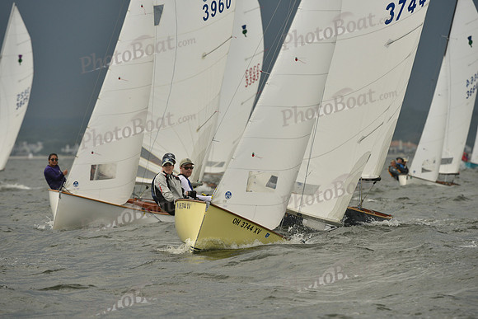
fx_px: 5312
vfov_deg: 3.4
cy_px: 160
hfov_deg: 5.2
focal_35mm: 400
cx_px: 239
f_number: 8
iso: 320
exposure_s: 1/800
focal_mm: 400
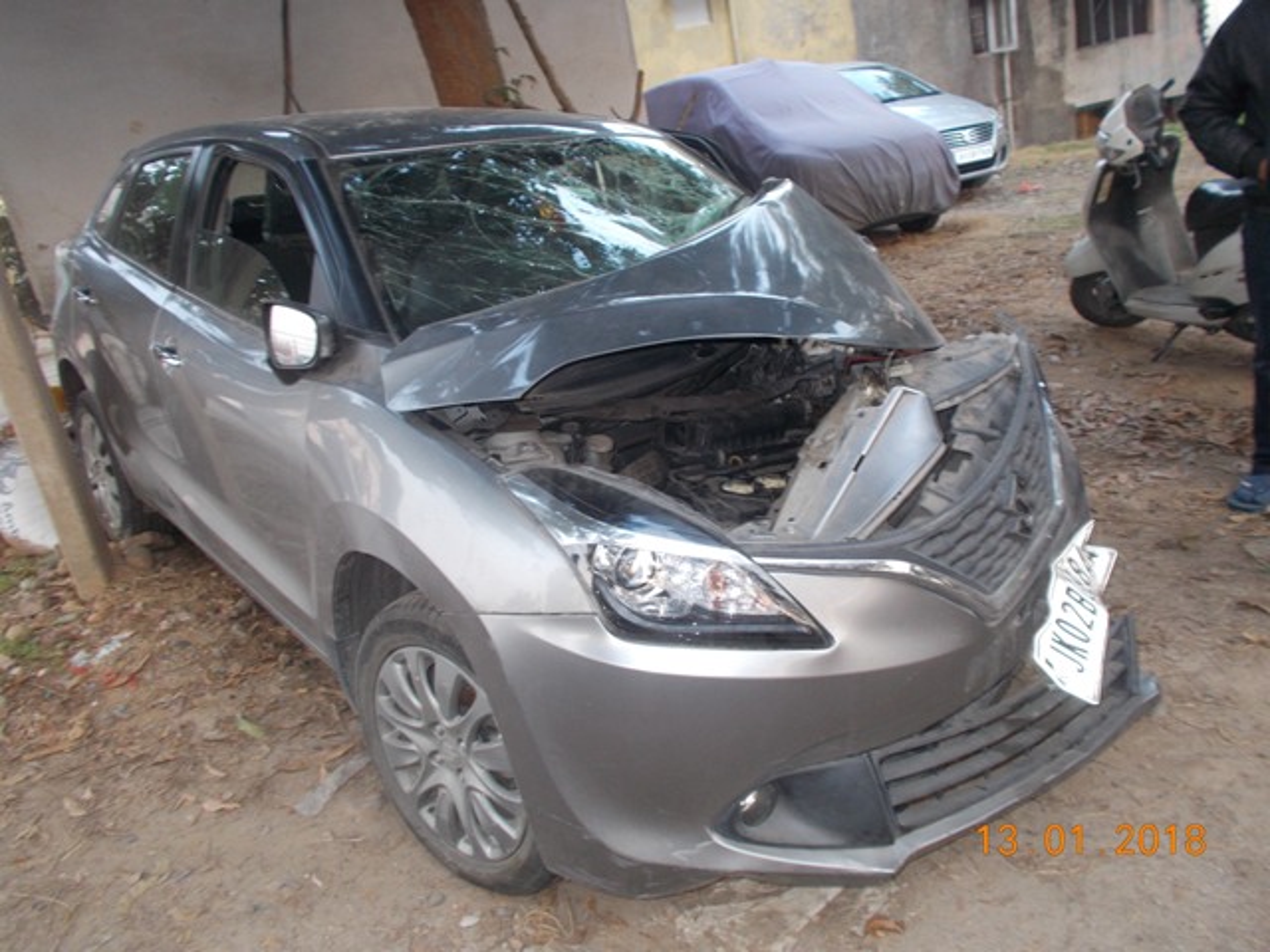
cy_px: 476
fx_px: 1101
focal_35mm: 30
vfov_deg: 46.8
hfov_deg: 60.0
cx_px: 635
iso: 125
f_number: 3.4
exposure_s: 1/25
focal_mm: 5.3
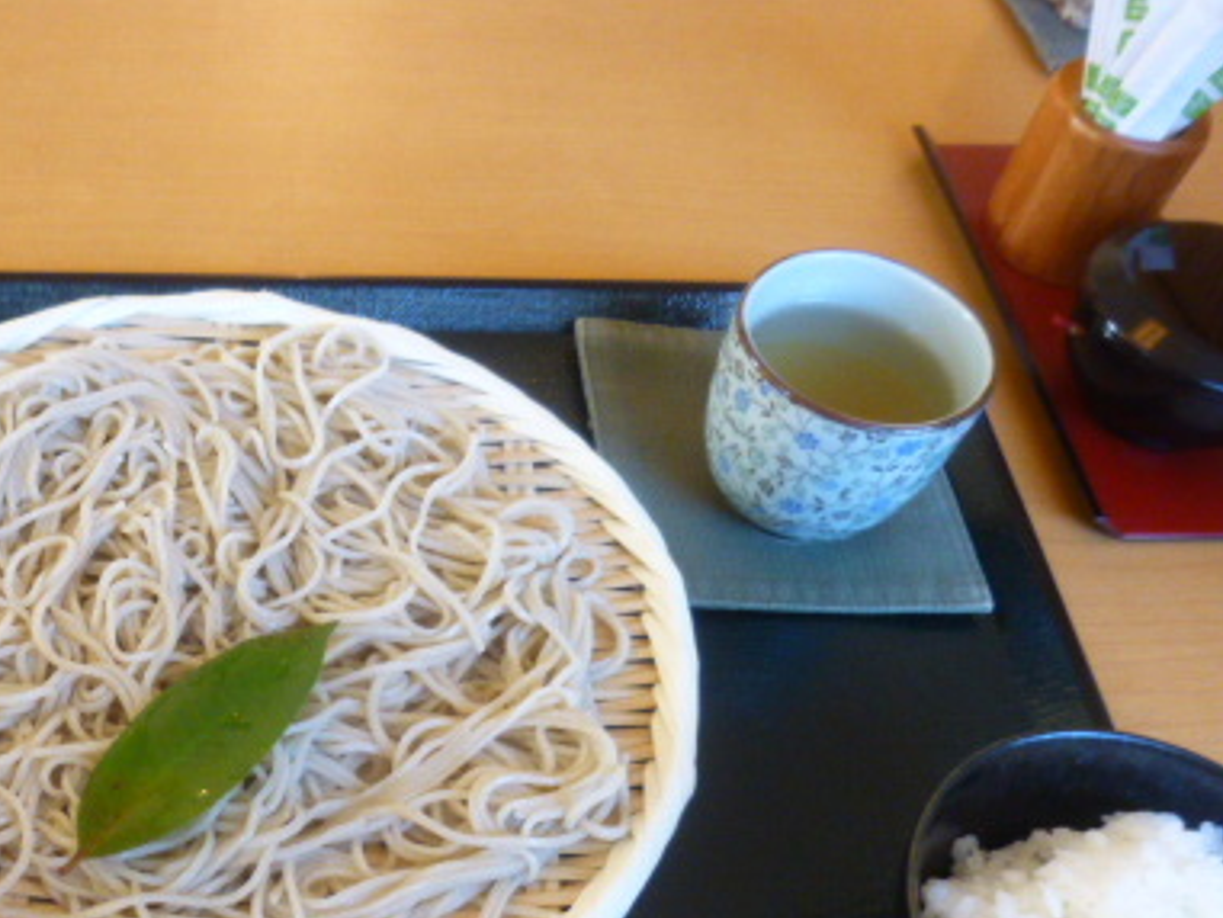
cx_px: 199
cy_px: 738
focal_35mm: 42
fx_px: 1484
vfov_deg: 33.4
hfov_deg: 42.2
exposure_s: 1/13
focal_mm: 4.5
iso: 400
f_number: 3.1
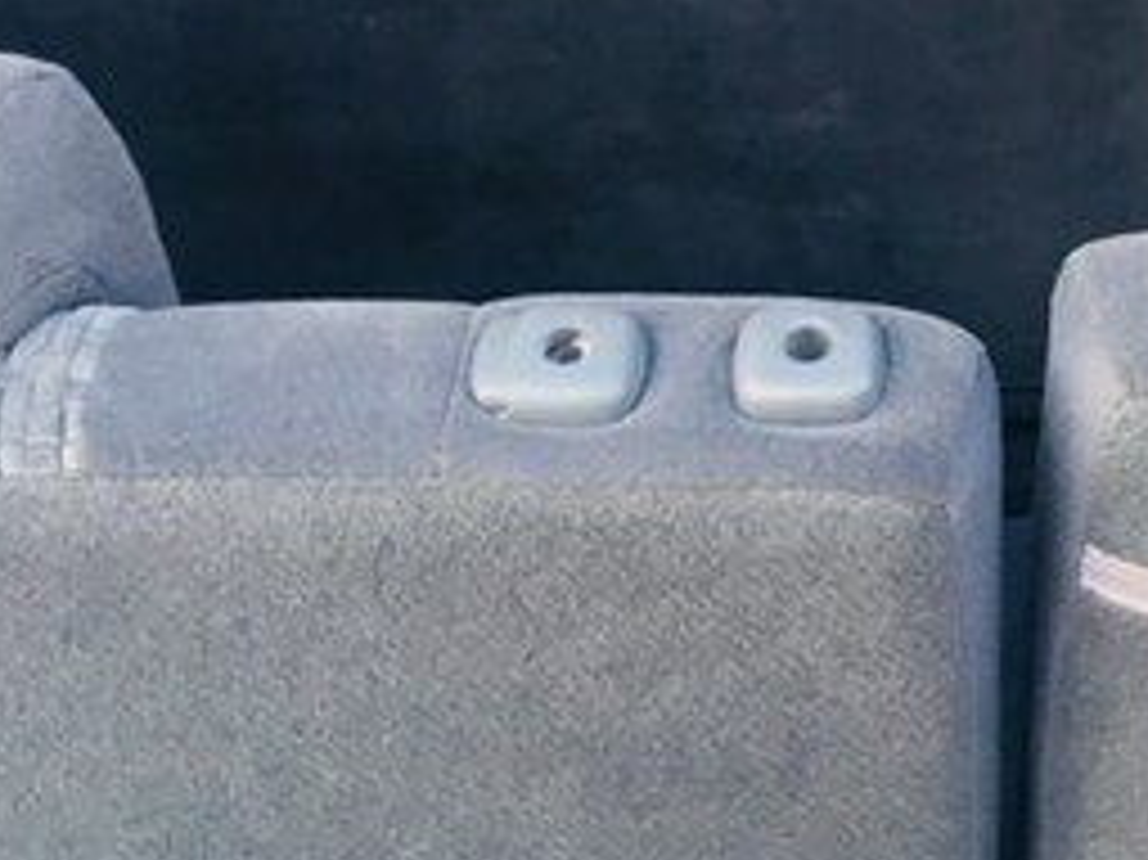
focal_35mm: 75
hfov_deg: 25.6
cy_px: -151
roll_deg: +0.6
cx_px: 882
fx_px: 2486
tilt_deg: -17.0
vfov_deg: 18.7
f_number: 2.2
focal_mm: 4.15
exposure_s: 1/33
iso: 40
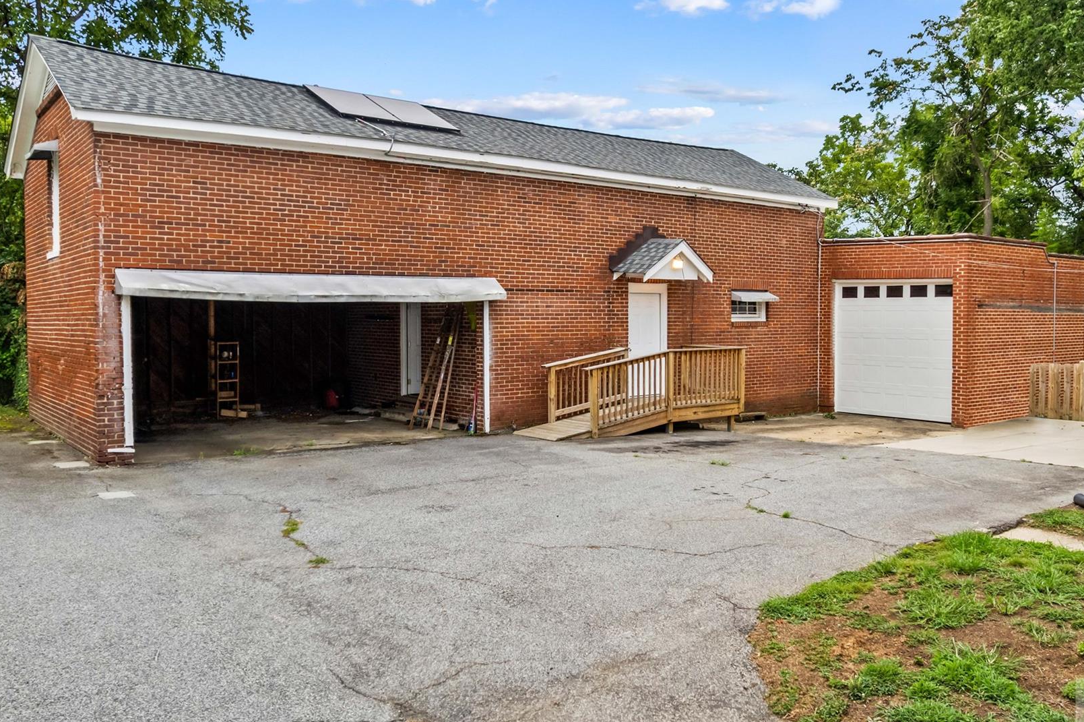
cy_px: 351
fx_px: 843
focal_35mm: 28
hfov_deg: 65.3
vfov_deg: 46.4
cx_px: 600
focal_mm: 8.38
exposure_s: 1/400
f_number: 2.8
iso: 100
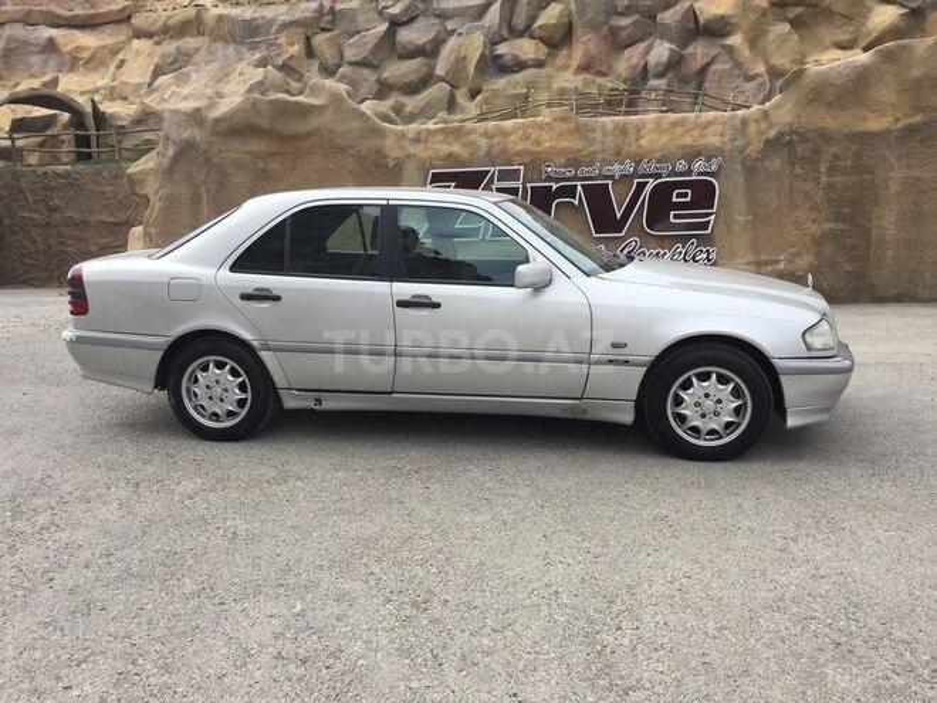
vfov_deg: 48.2
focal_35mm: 29
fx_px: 785
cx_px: 468
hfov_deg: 61.7
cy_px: 352
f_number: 2.2
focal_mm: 4.15
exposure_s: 1/618
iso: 32
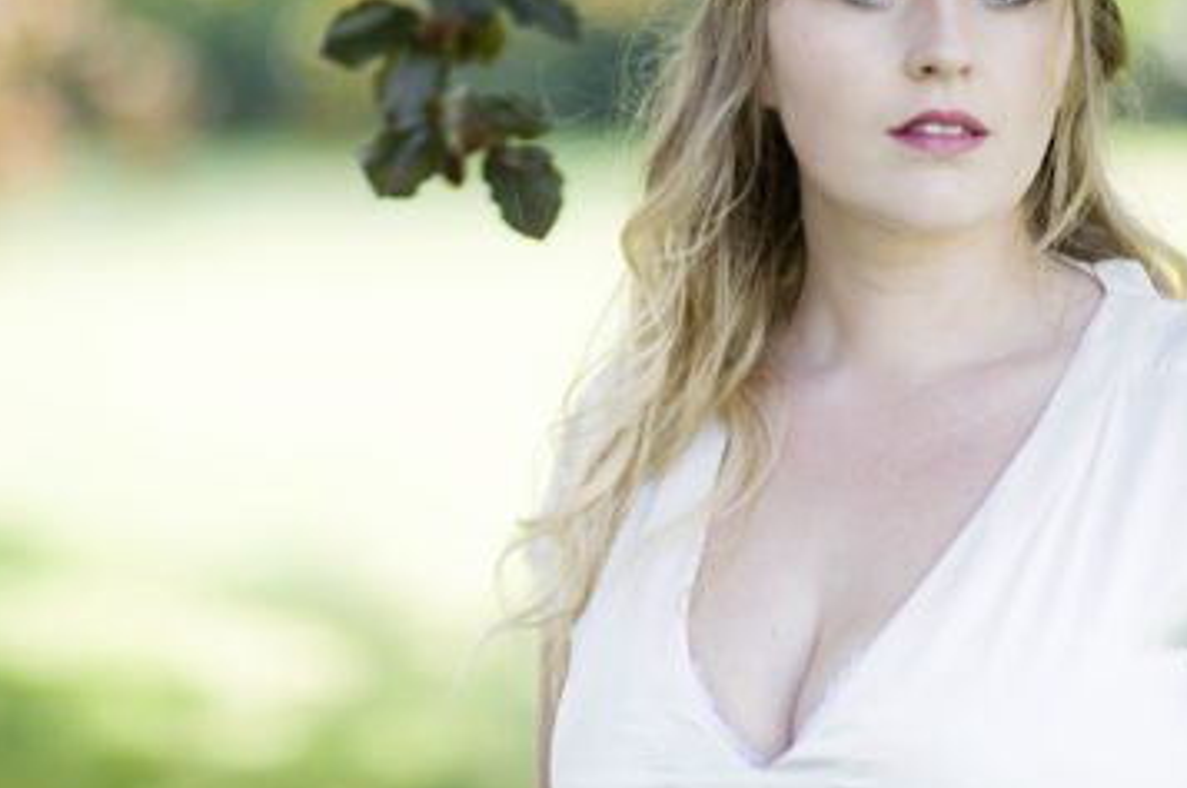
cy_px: 163
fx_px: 4709
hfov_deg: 14.4
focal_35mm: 143
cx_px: 598
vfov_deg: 9.5
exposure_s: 1/1600
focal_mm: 85
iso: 320
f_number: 1.4
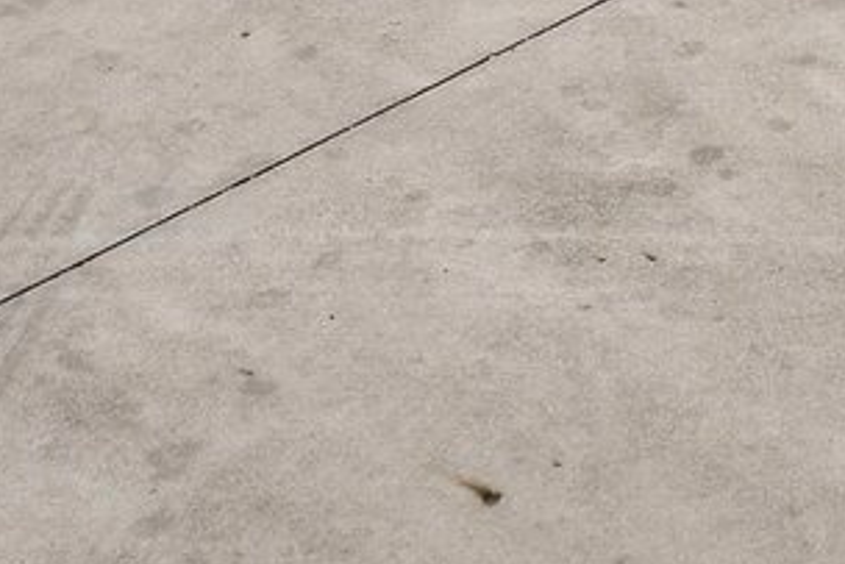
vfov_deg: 9.6
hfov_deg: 19.7
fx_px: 2372
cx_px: 828
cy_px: -1263
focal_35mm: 101
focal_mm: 10
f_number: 8
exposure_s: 1/320
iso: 400
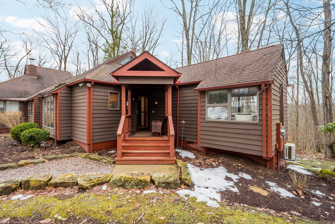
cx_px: 159
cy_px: 111
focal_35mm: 16
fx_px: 149
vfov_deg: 73.8
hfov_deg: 96.6
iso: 100
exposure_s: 1/100
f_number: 5
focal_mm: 10
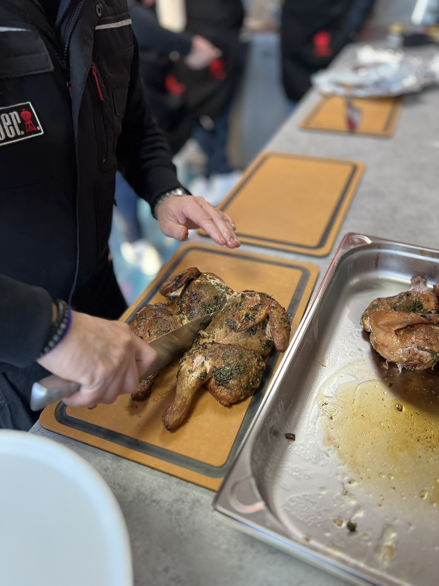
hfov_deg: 53.1
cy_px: 293
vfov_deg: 67.3
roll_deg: +4.0
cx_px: 220
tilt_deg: -38.8
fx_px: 440
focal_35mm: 26
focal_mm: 5.7
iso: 100
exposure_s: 1/100
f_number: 1.5
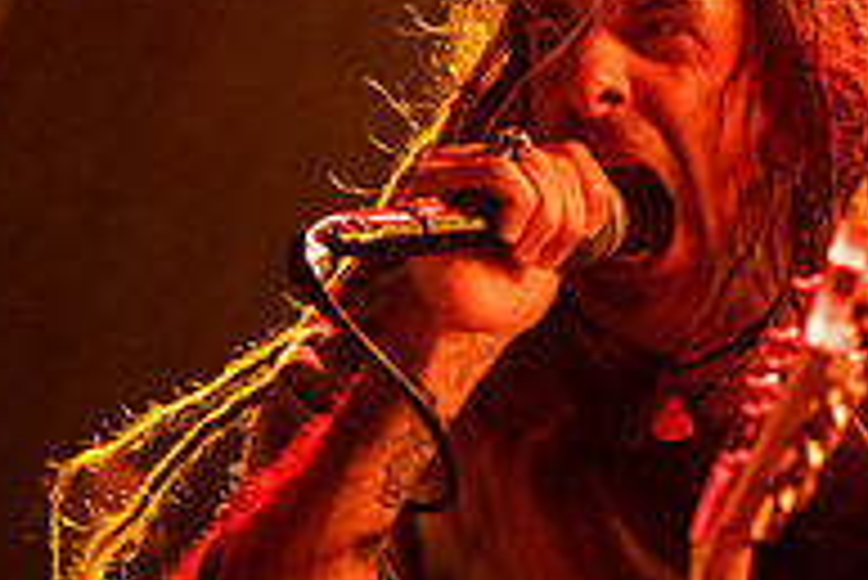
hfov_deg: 9.8
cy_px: 196
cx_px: 1133
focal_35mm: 206
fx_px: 4970
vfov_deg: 6.7
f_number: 3.2
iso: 3200
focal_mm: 55
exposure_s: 1/320
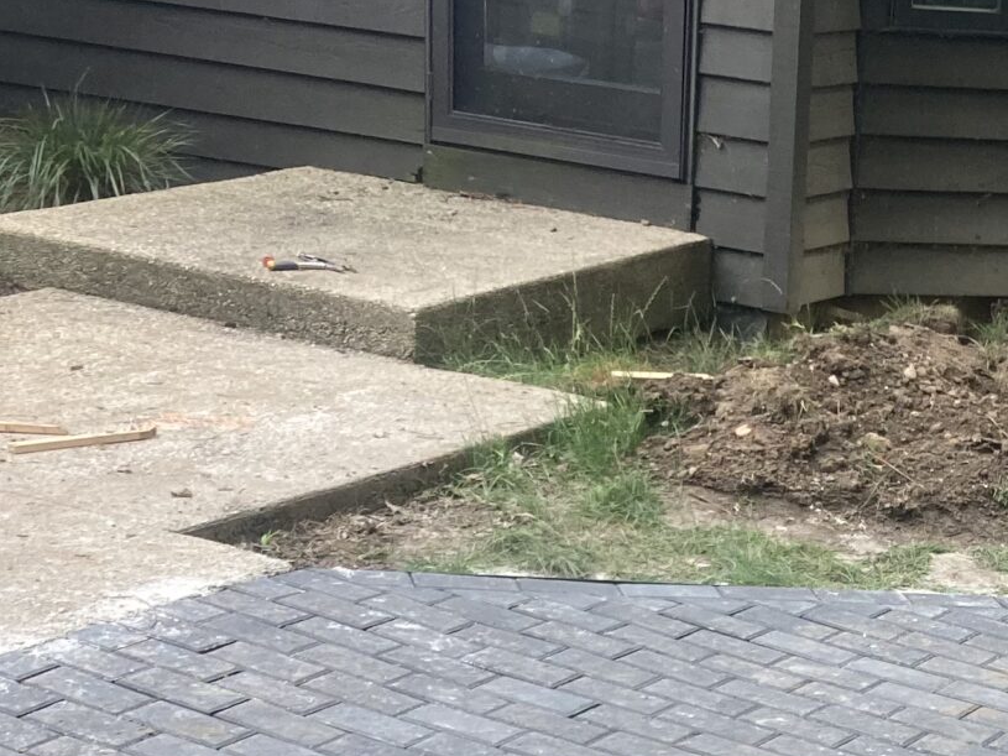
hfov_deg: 21.3
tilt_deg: -20.2
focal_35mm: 88
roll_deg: -4.8
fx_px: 2562
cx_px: 1067
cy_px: 749
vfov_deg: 16.4
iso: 40
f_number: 1.8
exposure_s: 1/121
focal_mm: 3.99
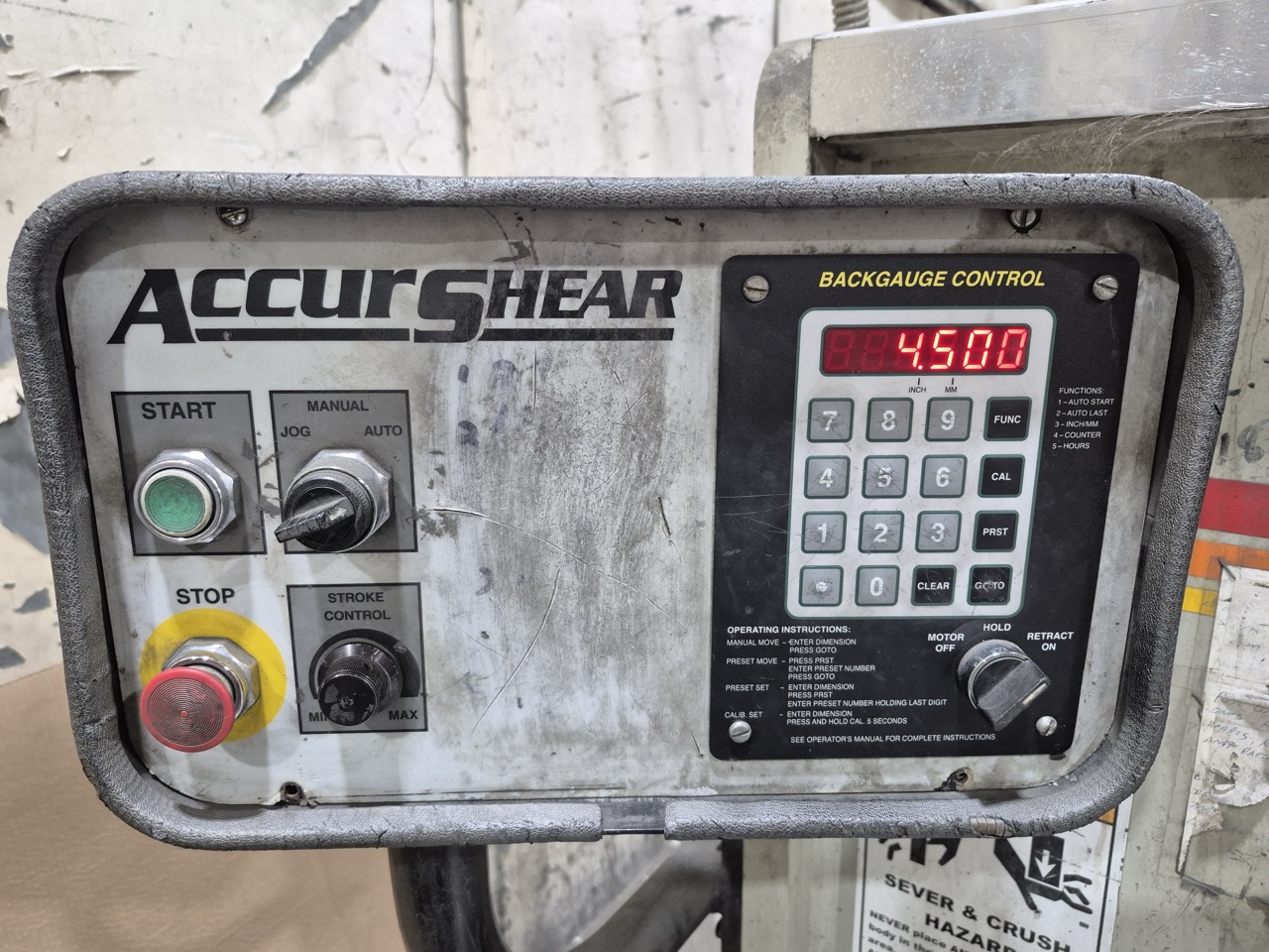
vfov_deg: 58.9
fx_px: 843
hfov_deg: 73.9
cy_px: 476
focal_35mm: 23
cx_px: 634
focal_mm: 5.4
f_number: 1.8
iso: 500
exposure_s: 1/120
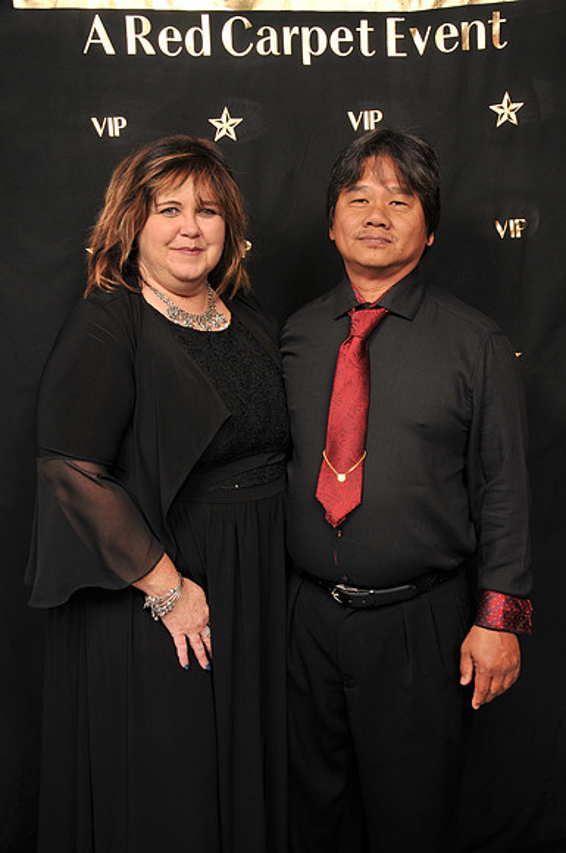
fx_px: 1064
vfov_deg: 43.7
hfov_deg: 29.8
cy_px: 426
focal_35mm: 45
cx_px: 283
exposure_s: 1/60
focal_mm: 30
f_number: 5.6
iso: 200
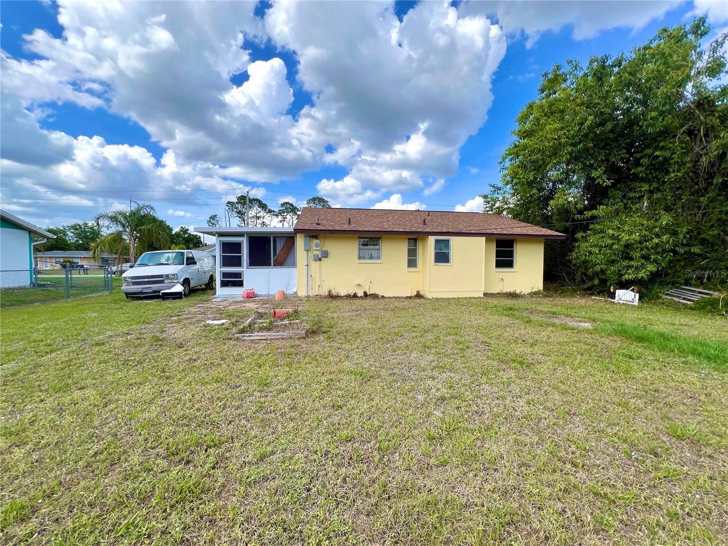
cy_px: 273
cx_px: 364
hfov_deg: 106.2
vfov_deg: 89.9
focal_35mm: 13
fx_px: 273
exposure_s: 1/1468
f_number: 1.8
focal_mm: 1.57
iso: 32
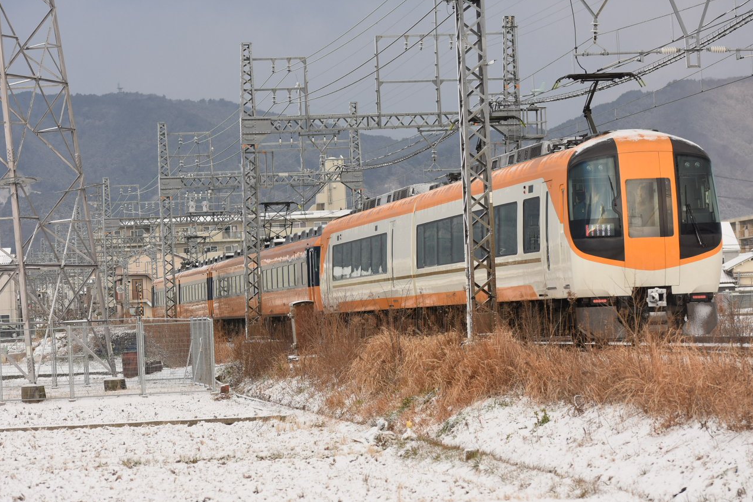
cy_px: 251
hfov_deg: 13.0
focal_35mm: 159
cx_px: 376
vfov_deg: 8.7
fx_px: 3315
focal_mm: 105
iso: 400
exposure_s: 1/1000
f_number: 4
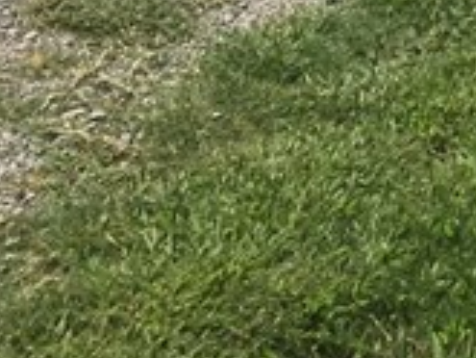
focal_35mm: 180
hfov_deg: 10.1
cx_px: 955
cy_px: -641
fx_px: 2477
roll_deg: -2.3
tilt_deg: -7.2
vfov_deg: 7.5
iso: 25
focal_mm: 4.15
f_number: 2.2
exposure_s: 1/3077
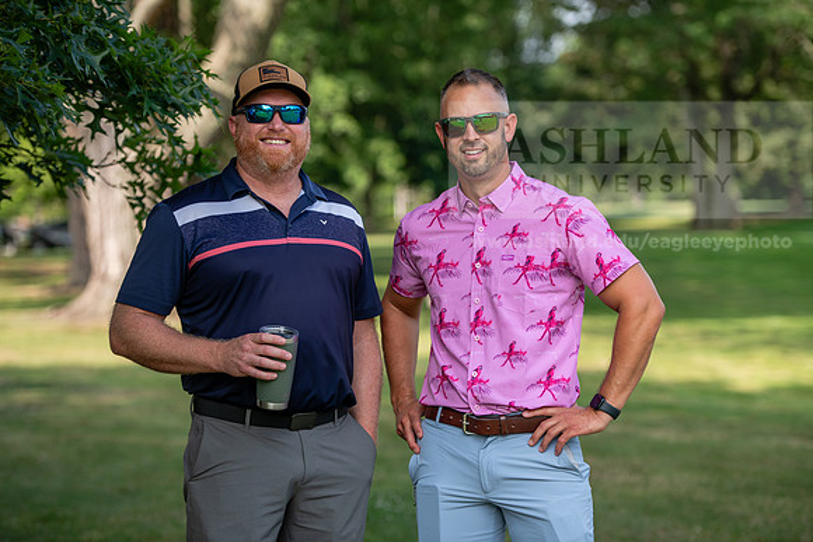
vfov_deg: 13.4
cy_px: 271
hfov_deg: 20.0
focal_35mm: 102
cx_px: 406
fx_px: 2304
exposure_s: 1/320
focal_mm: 102
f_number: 3.2
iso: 80
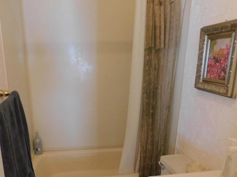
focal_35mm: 31
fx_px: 212
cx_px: 94
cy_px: 118
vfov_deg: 44.8
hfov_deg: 57.9
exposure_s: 1/15
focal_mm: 4
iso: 400
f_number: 3
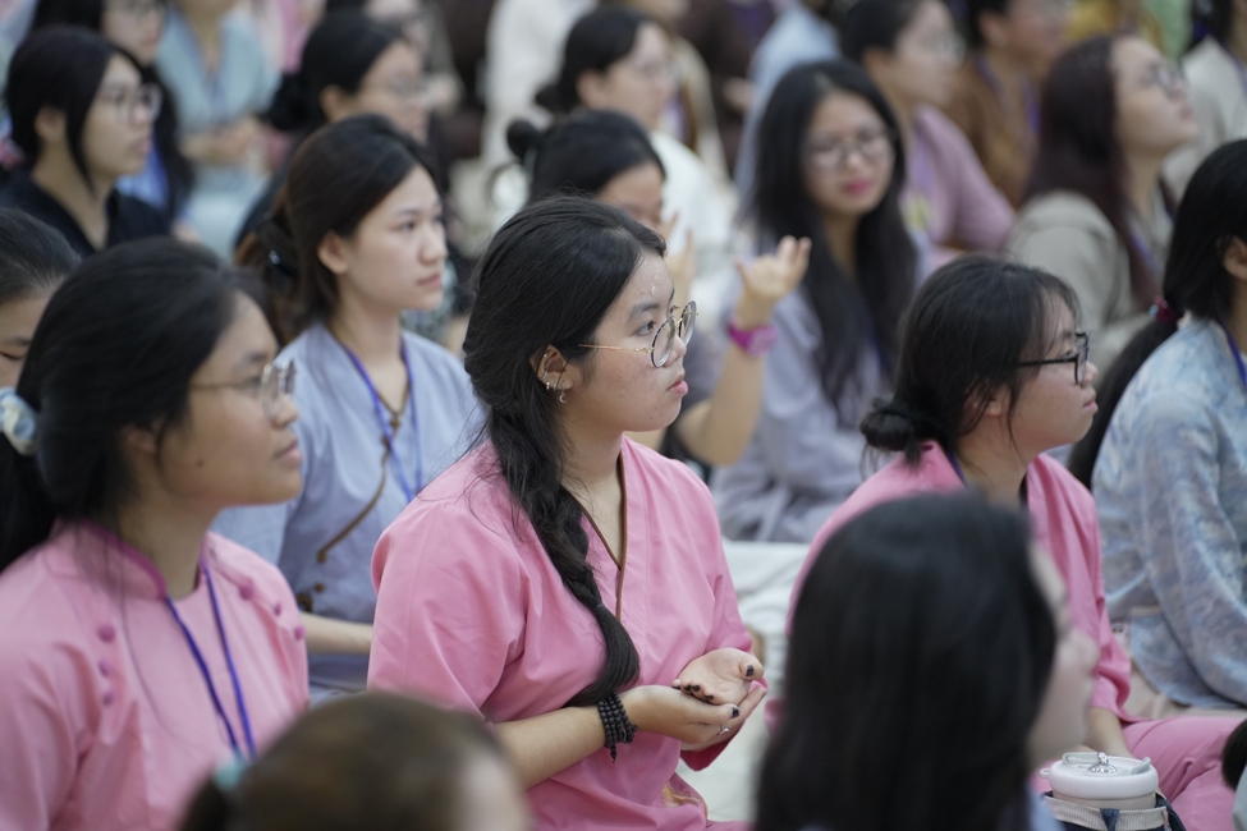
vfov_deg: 10.4
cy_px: 416
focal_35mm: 132
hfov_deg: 15.5
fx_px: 4572
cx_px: 624
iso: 2500
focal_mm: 132
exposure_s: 1/160
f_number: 2.8
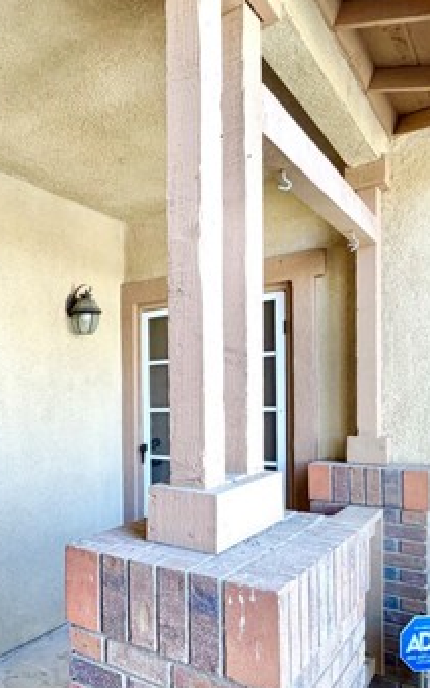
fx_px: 525
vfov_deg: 66.0
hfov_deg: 36.4
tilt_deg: -0.2
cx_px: -63
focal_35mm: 28
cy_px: 406
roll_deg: +1.1
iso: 100
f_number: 2.2
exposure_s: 1/120
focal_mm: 2.22
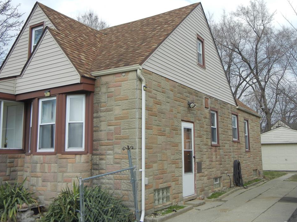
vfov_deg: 38.7
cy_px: 108
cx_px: 154
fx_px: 317
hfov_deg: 50.1
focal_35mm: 37
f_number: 3.6
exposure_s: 1/821
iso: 160
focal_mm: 6.2
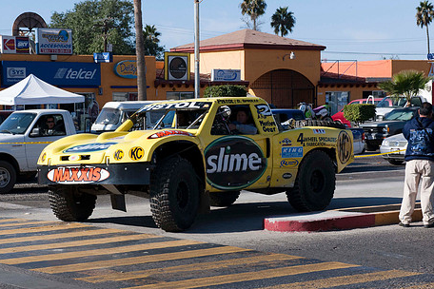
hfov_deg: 22.8
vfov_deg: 15.4
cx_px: 171
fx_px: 1073
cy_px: 169
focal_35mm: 89
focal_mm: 70
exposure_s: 1/640
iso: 320
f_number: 13
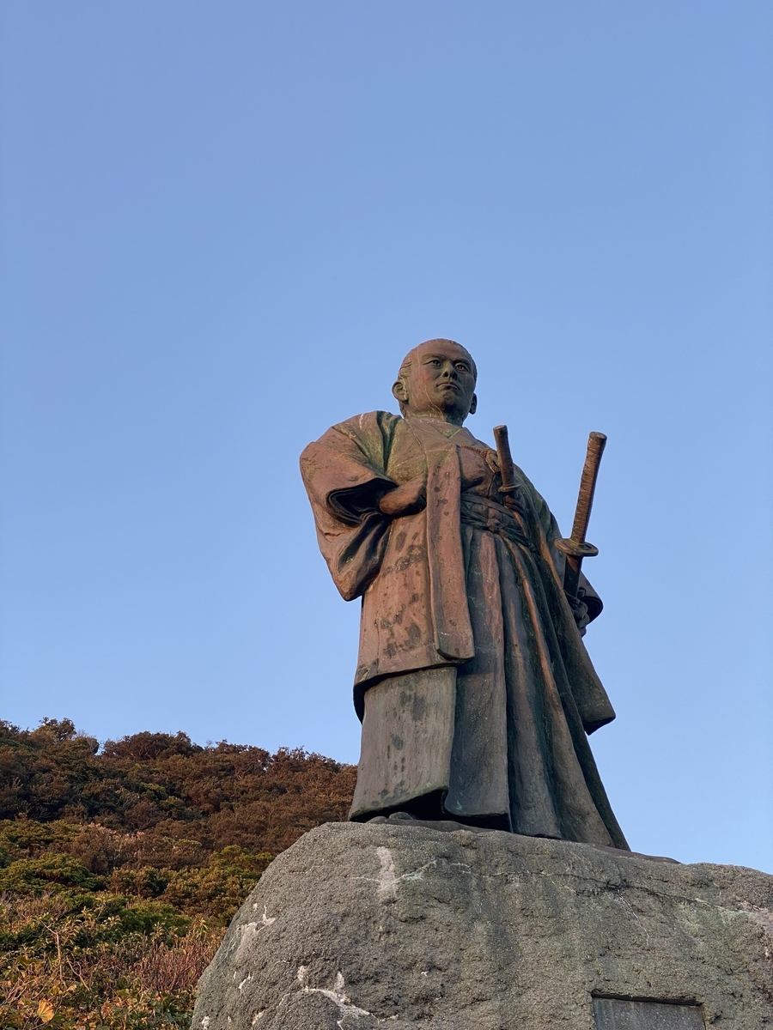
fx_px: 1548
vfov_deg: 36.8
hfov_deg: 28.0
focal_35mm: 52
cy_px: 515
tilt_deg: +49.2
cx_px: 386
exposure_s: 1/122
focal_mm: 6
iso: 20
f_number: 2
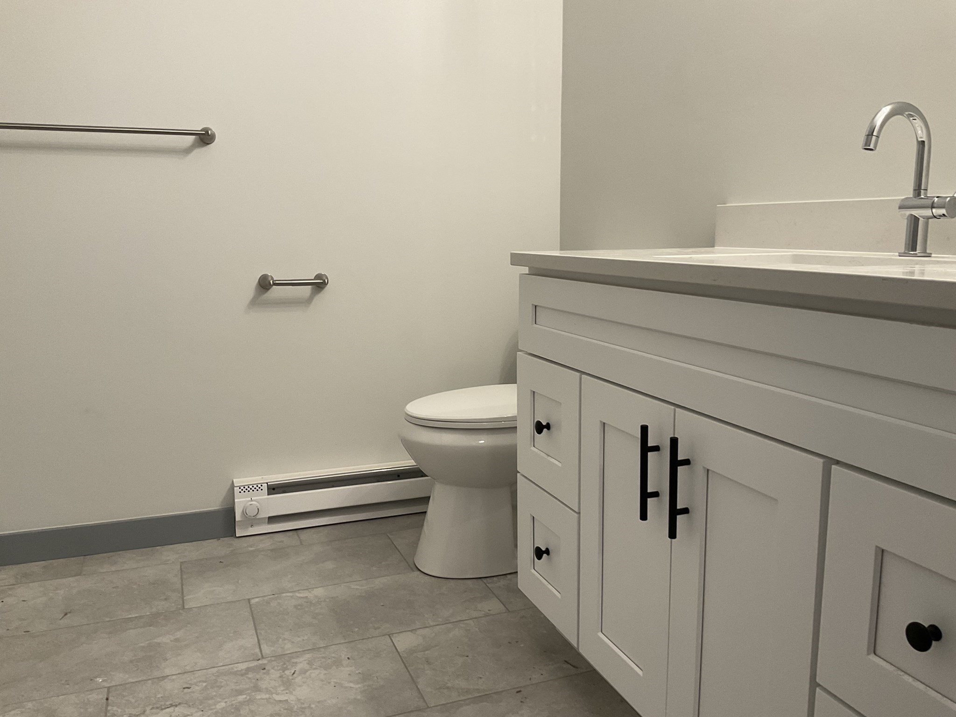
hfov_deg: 61.7
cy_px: 358
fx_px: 801
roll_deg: -0.7
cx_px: 478
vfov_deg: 48.2
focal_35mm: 29
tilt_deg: -9.4
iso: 80
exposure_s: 1/60
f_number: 1.8
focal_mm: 3
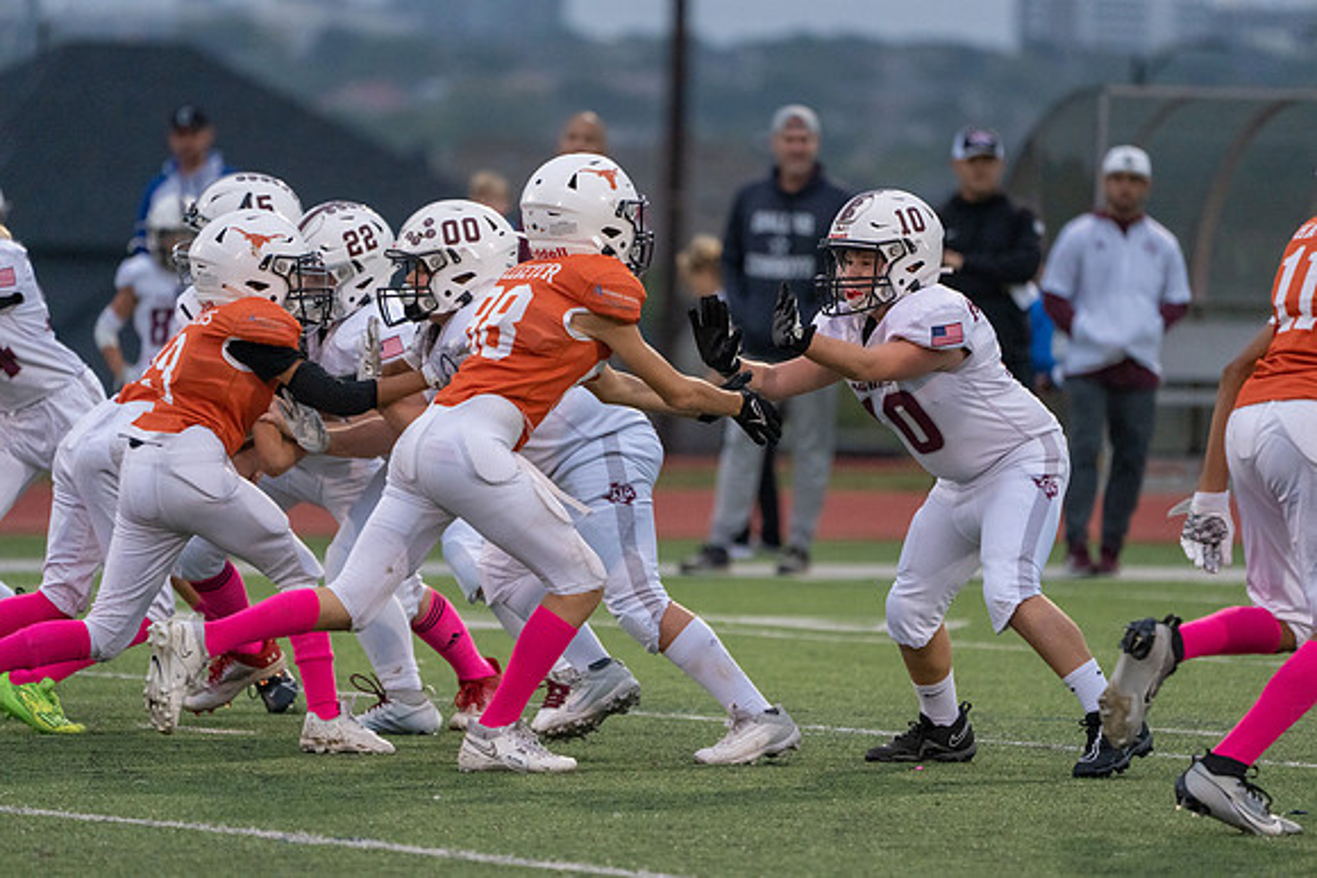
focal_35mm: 400
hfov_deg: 5.2
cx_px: 658
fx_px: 14636
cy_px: 439
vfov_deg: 3.4
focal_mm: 400
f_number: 5.6
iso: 4000
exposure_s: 1/1000
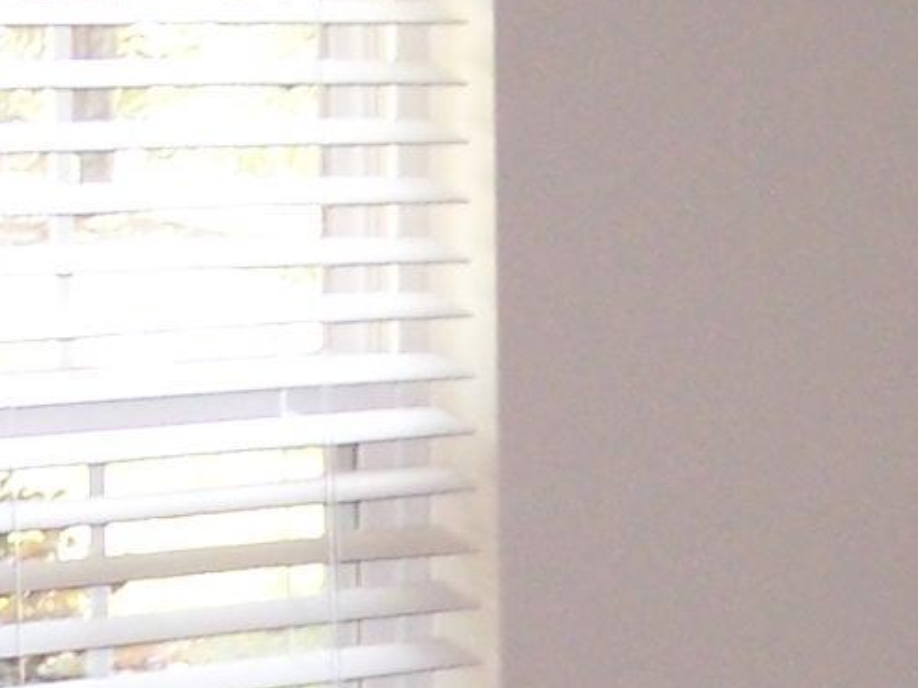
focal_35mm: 199
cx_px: 1009
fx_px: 5277
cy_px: 764
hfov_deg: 9.8
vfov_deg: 7.4
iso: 140
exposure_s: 1/60
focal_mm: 6.3
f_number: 2.8
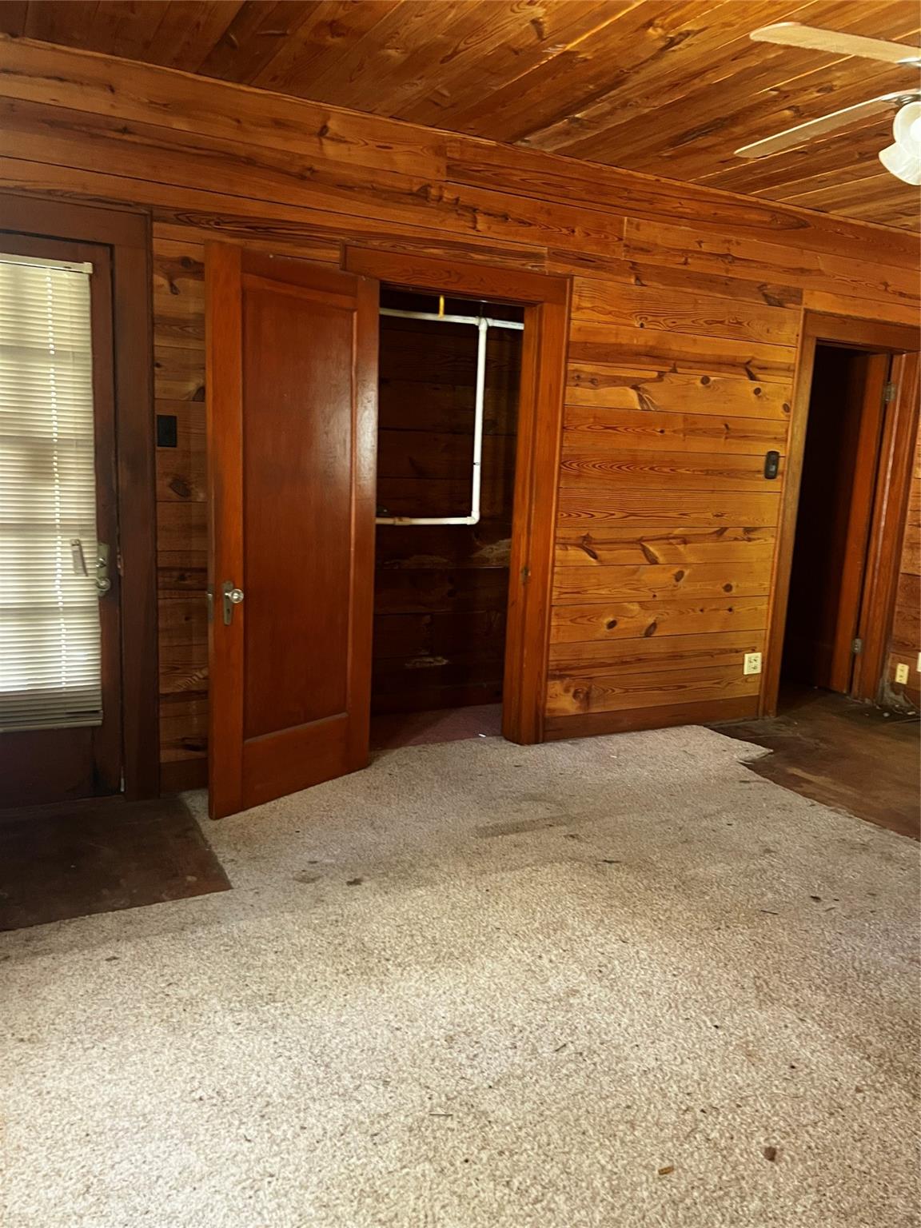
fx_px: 922
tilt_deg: -8.8
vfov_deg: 67.3
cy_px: 614
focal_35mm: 26
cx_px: 460
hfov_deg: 53.1
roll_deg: -2.5
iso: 500
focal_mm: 5.7
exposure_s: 1/44
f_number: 1.5
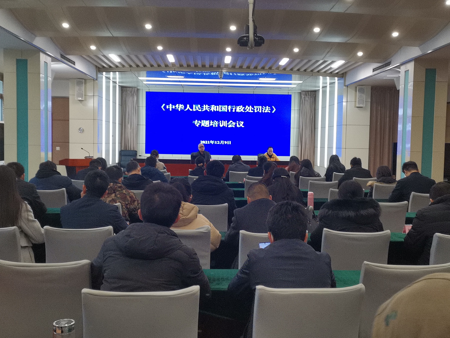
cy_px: 169
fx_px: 507
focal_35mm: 39
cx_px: 225
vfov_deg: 36.8
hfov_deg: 47.9
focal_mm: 5.5
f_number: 1.8
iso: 160
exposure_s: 1/50
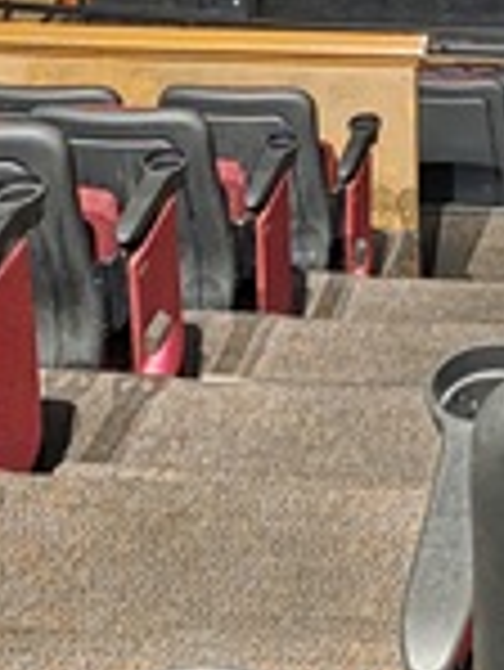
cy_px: -490
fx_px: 1919
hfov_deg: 14.2
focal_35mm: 99
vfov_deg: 16.8
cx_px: 706
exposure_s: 1/20
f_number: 1.7
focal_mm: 6.25
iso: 2000
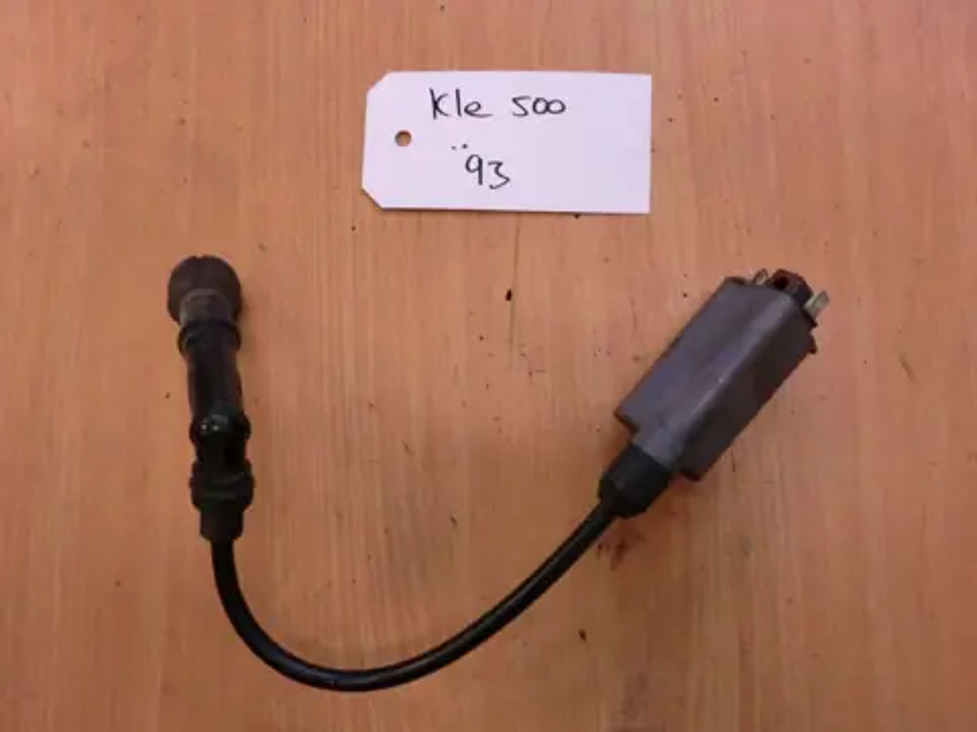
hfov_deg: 56.8
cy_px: 366
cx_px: 488
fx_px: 903
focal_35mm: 32
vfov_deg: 44.2
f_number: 3.5
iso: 400
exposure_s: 1/60
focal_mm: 5.8
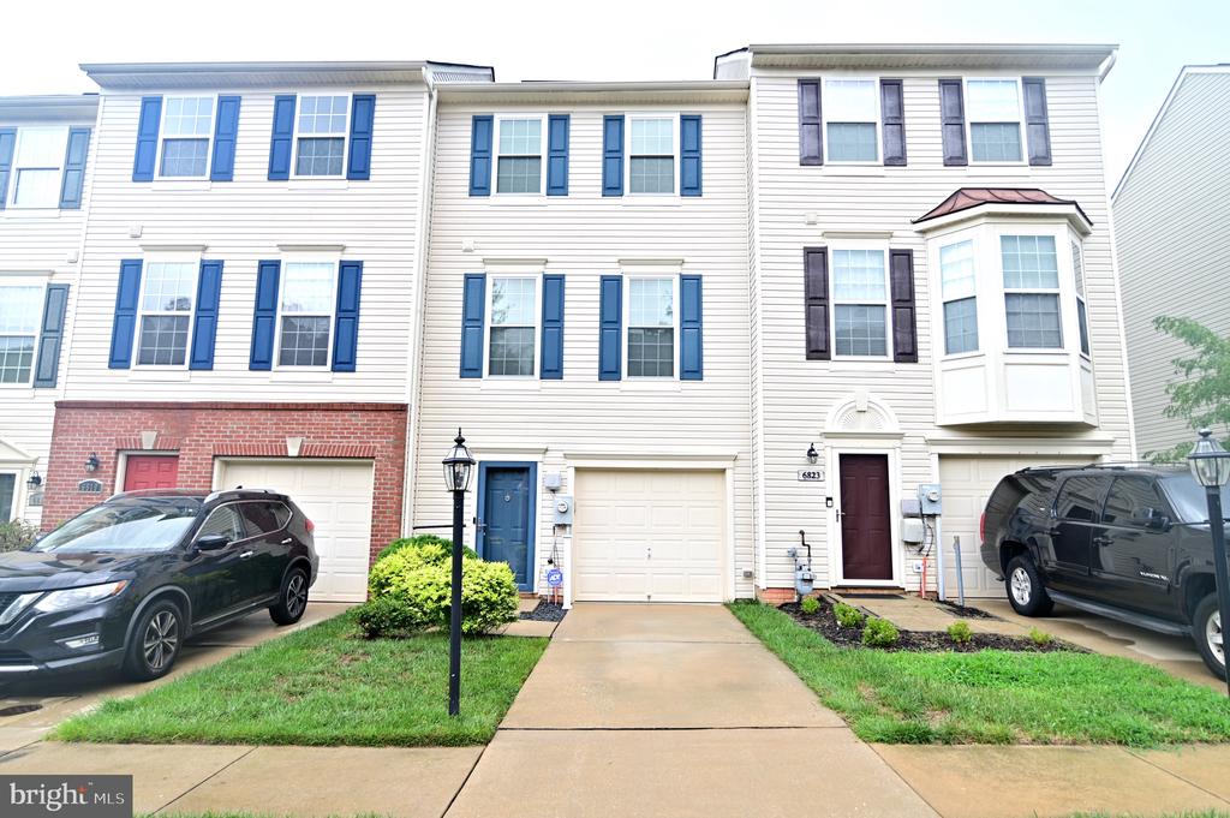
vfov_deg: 59.4
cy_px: 409
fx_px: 717
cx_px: 615
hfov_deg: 81.2
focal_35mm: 21
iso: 100
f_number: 3.5
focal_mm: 21
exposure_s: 1/125
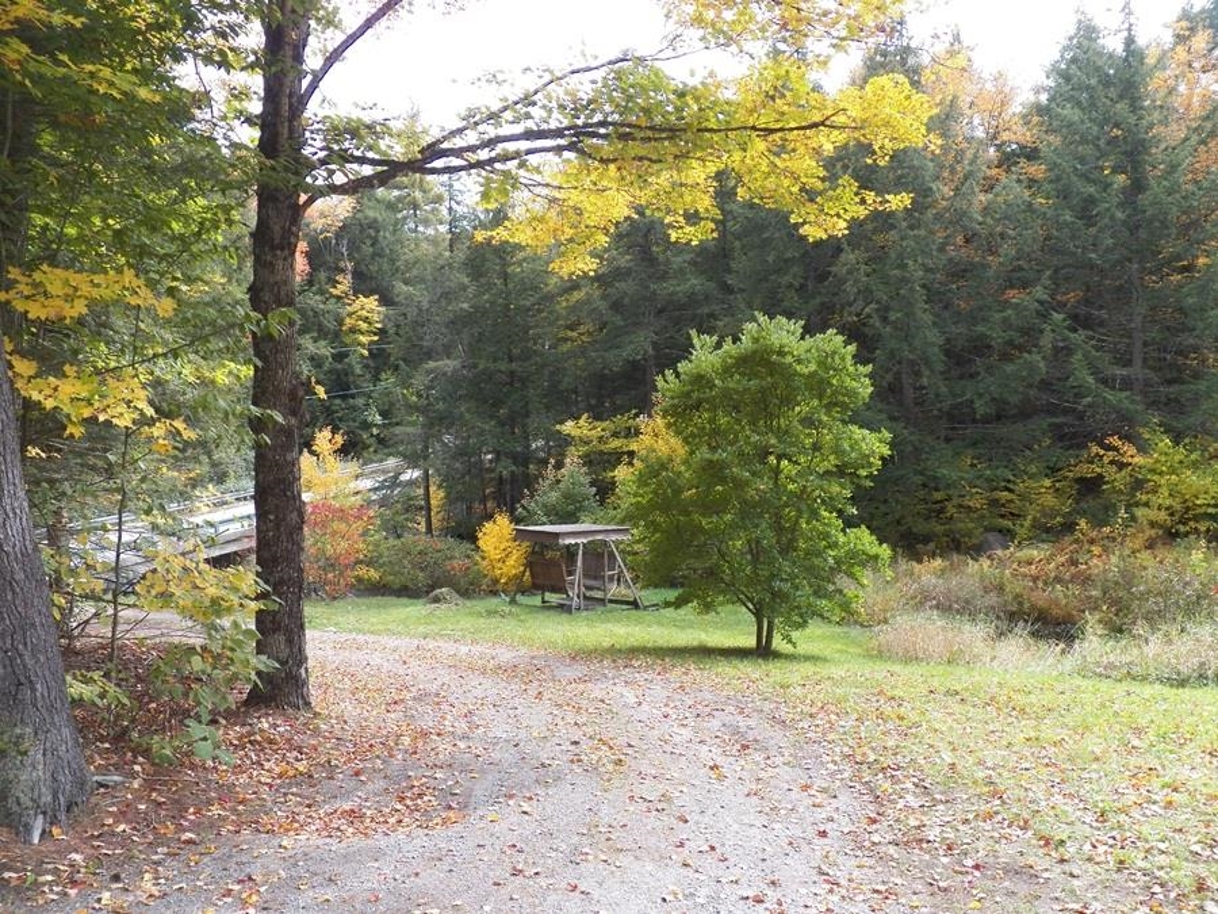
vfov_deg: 49.7
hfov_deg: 63.4
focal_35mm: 28
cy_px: 457
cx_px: 609
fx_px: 985
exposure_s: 1/200
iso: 125
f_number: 4
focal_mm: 4.9
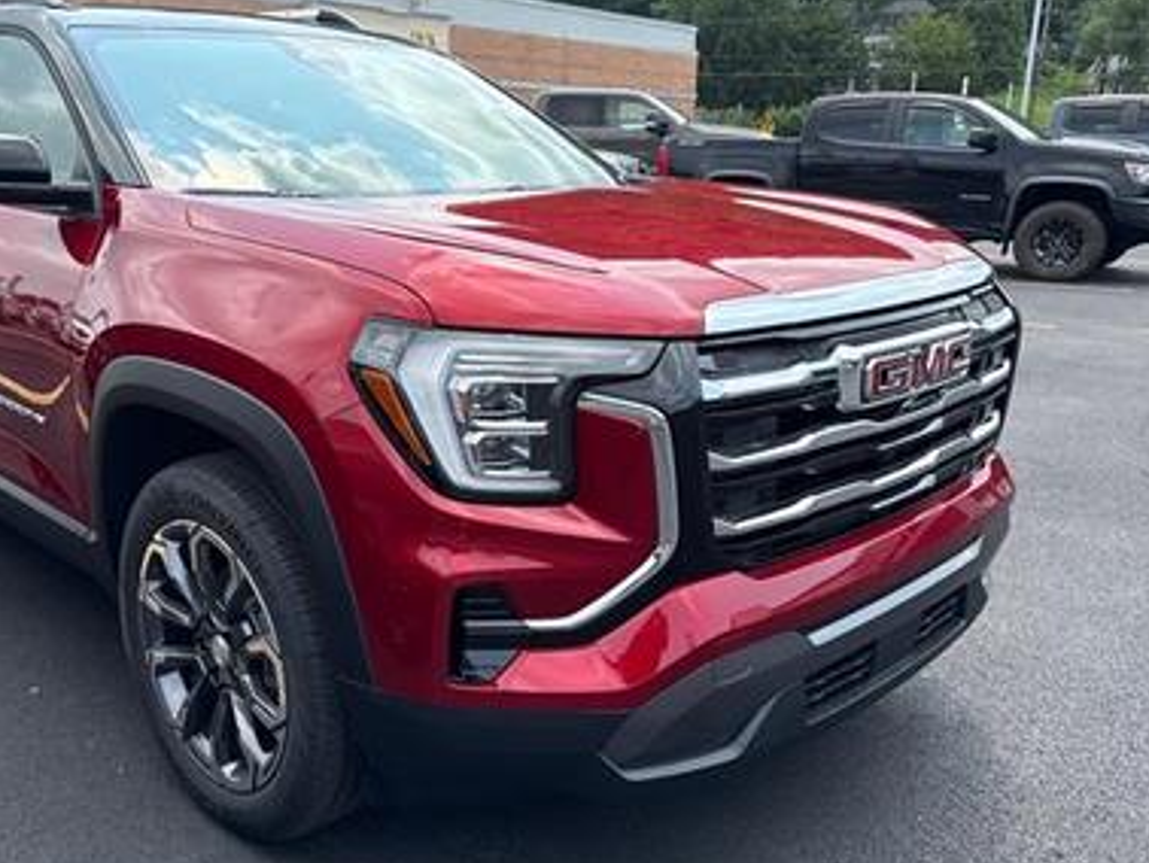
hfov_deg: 56.0
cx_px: 419
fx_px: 1063
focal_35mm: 32
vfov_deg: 44.2
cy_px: 456
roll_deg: +0.3
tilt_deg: -15.4
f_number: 1.78
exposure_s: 1/2169
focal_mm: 6.76
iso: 100
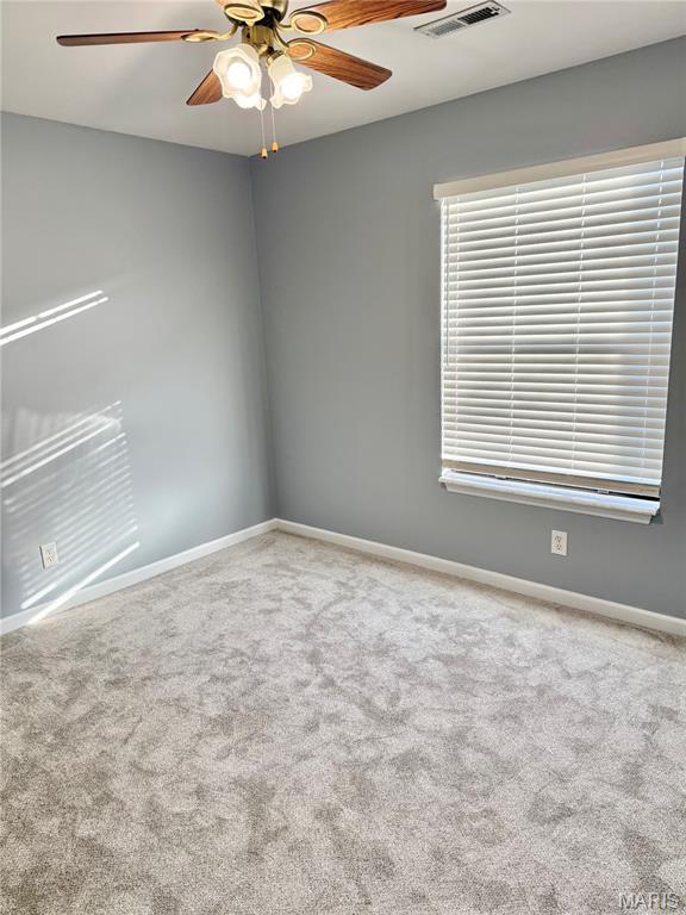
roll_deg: +2.2
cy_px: 458
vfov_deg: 71.6
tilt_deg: -13.0
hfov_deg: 56.8
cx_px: 343
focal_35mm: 24
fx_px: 634
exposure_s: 1/160
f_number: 1.78
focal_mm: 6.76
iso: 100
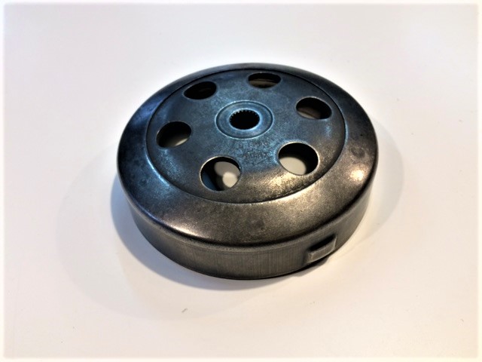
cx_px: 241
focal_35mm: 29
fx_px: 404
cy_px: 181
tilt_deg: -47.8
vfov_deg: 48.2
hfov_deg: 61.7
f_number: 2.2
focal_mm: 4.15
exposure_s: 1/33
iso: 40
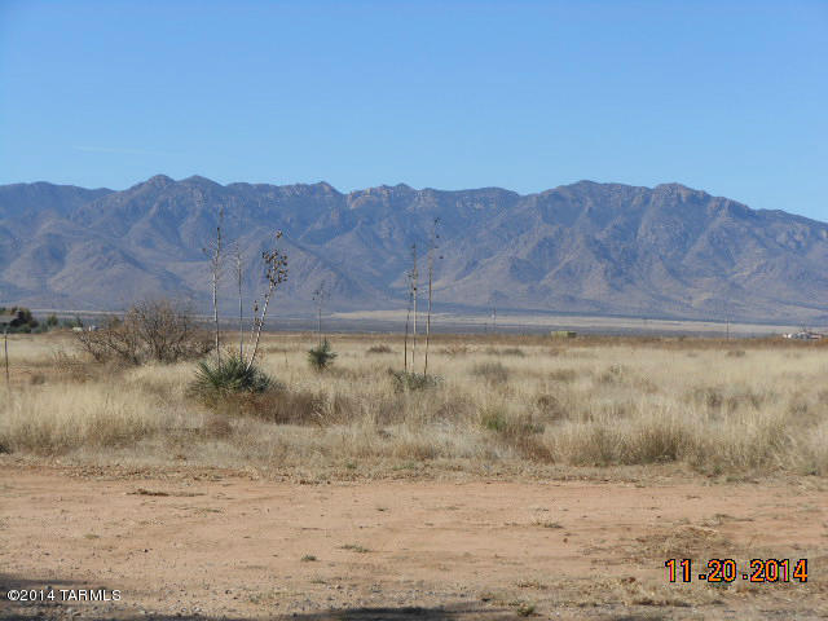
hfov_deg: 19.3
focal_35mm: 102
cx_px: 414
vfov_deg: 14.5
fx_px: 2440
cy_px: 310
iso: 80
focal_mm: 18.3
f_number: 5.4
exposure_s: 1/500
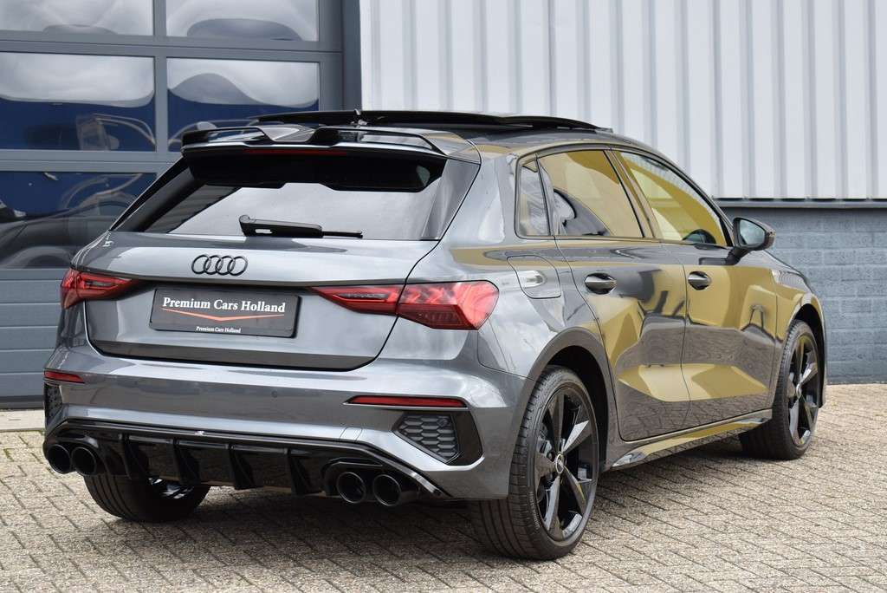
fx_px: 1923
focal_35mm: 78
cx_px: 444
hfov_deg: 26.0
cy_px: 296
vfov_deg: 17.5
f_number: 7.1
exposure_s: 1/200
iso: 400
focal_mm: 52
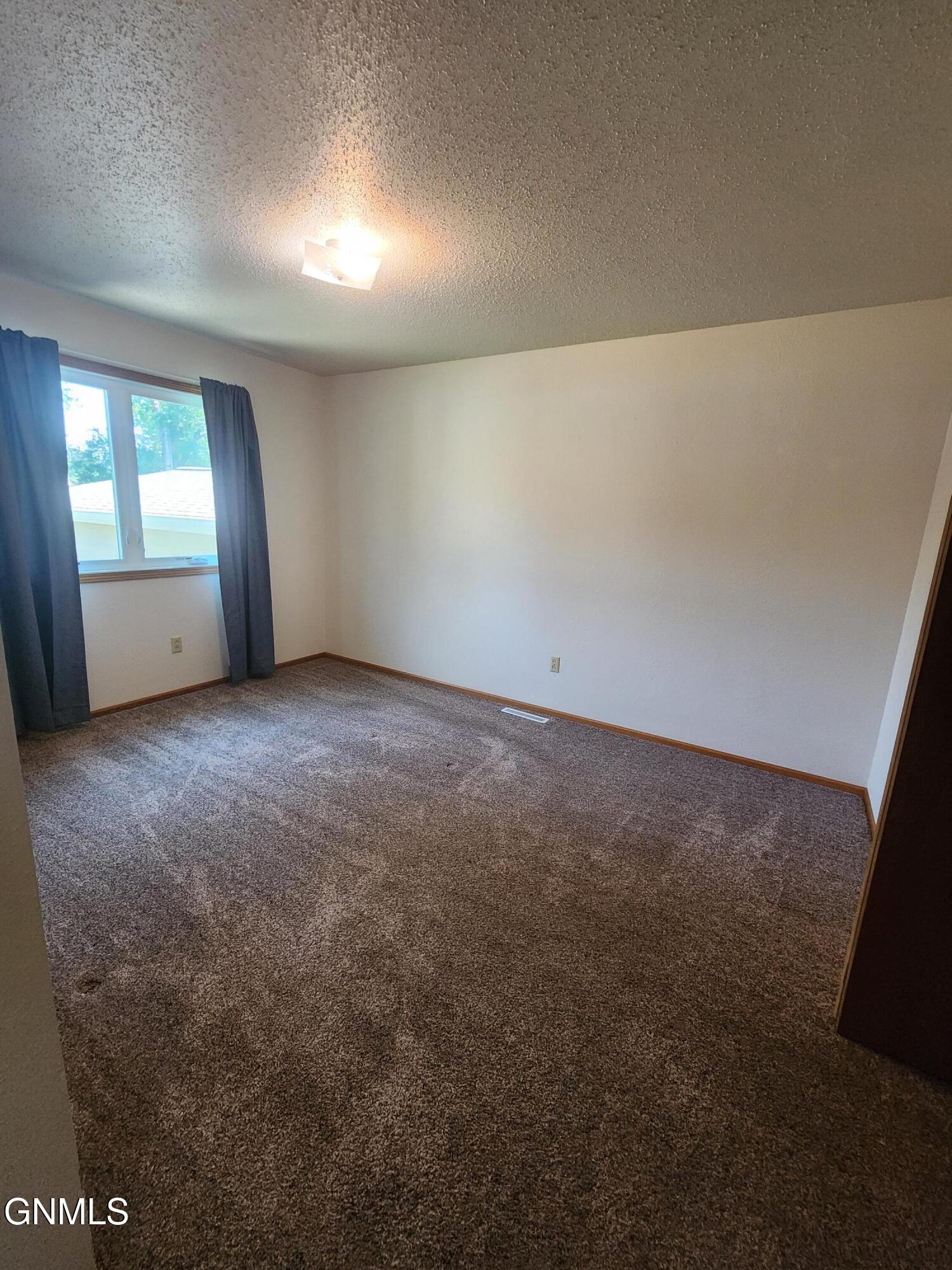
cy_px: 635
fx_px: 477
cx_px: 476
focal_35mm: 13
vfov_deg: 106.2
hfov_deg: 89.9
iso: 400
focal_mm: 2.2
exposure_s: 1/60
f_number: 2.2
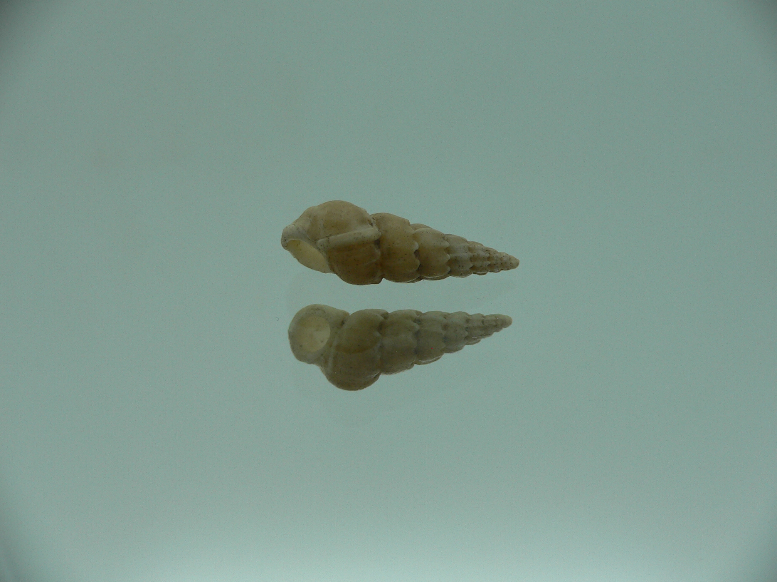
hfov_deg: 52.6
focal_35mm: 35
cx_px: 388
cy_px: 291
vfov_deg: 40.7
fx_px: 786
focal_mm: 4.6
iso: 80
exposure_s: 1/80
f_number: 2.8
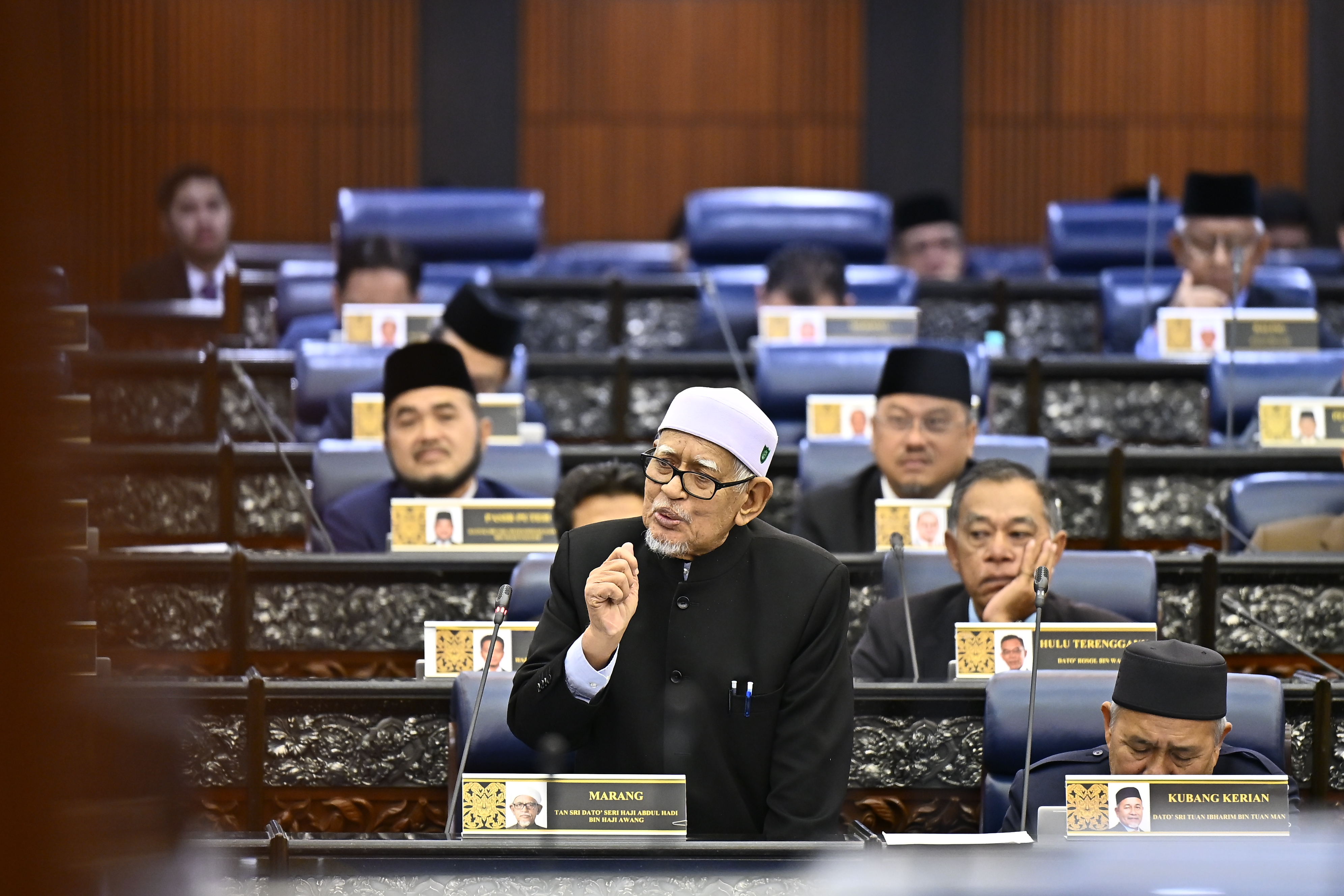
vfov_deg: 4.6
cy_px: 448
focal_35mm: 300
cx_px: 672
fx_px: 11199
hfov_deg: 6.9
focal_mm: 200
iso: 1600
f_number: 2.8
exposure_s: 1/250
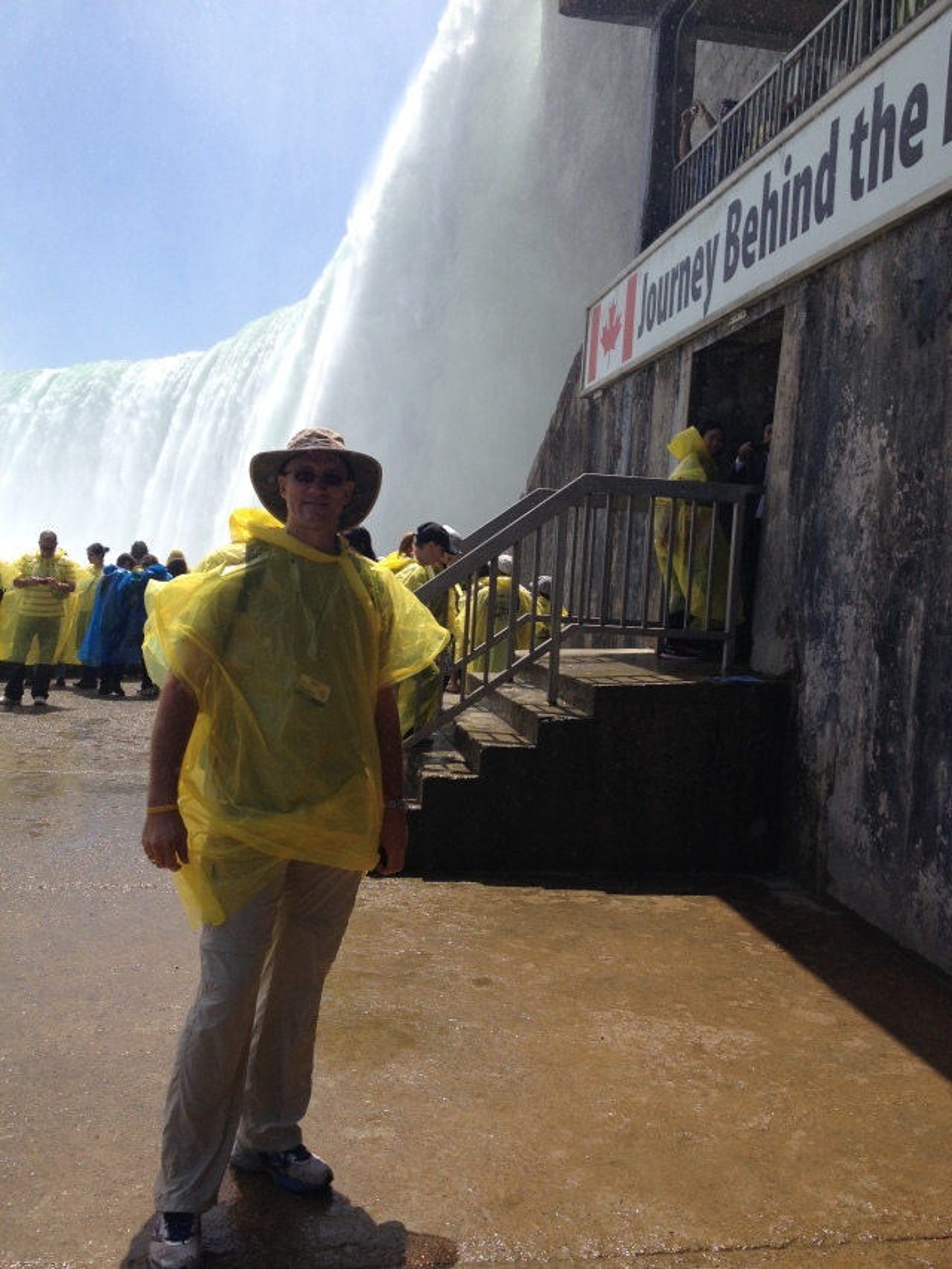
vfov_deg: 52.6
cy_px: 634
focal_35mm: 35
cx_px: 476
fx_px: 1283
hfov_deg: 40.7
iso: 50
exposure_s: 1/2123
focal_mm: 4.28
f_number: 2.4
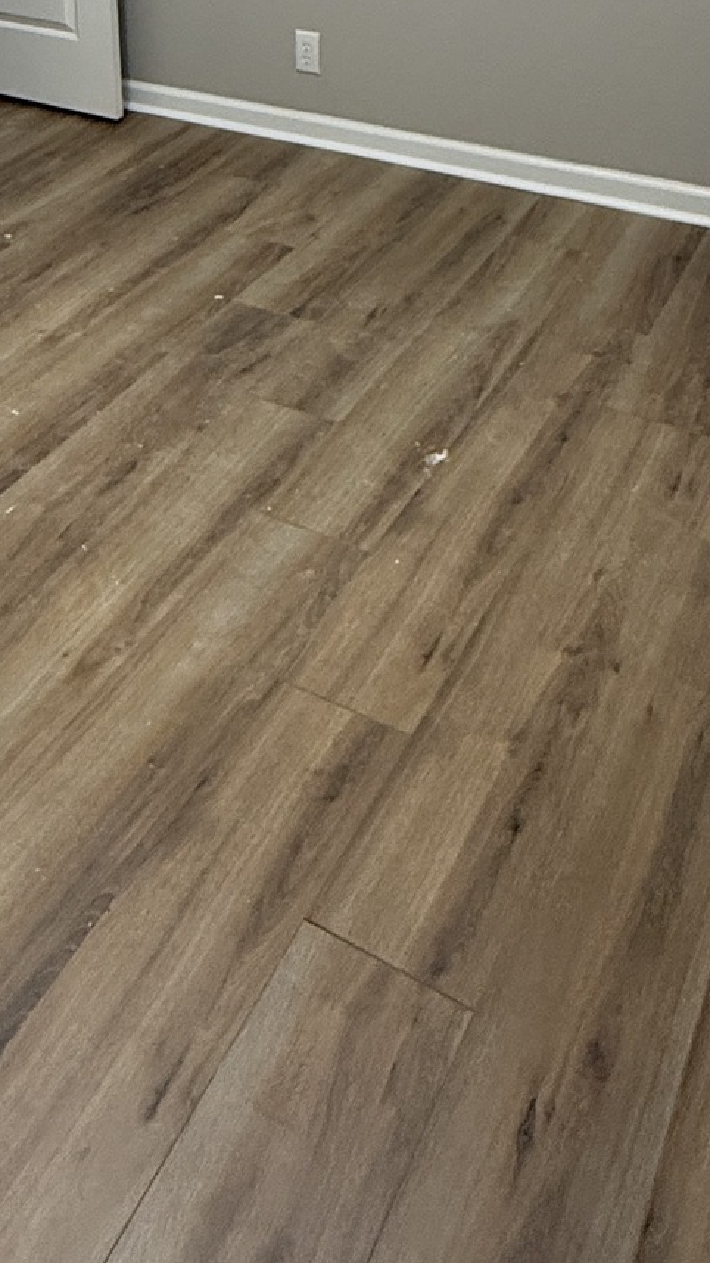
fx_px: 1372
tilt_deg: -12.0
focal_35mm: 41
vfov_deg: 41.5
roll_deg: +0.1
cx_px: 186
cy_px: -55
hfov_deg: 28.6
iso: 200
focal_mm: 2.22
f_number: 2.2
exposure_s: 1/99
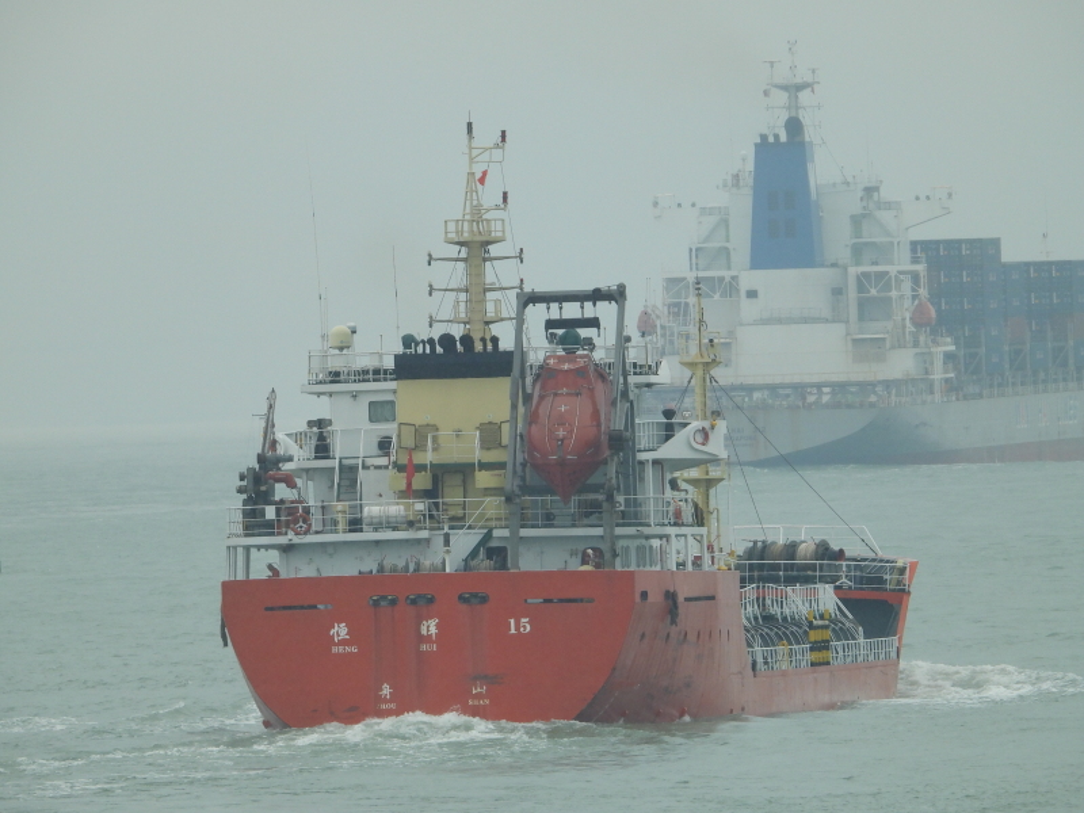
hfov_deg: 2.5
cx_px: 542
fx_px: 25052
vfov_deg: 1.9
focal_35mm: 800
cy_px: 406
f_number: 5.6
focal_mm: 144
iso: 220
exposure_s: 1/500
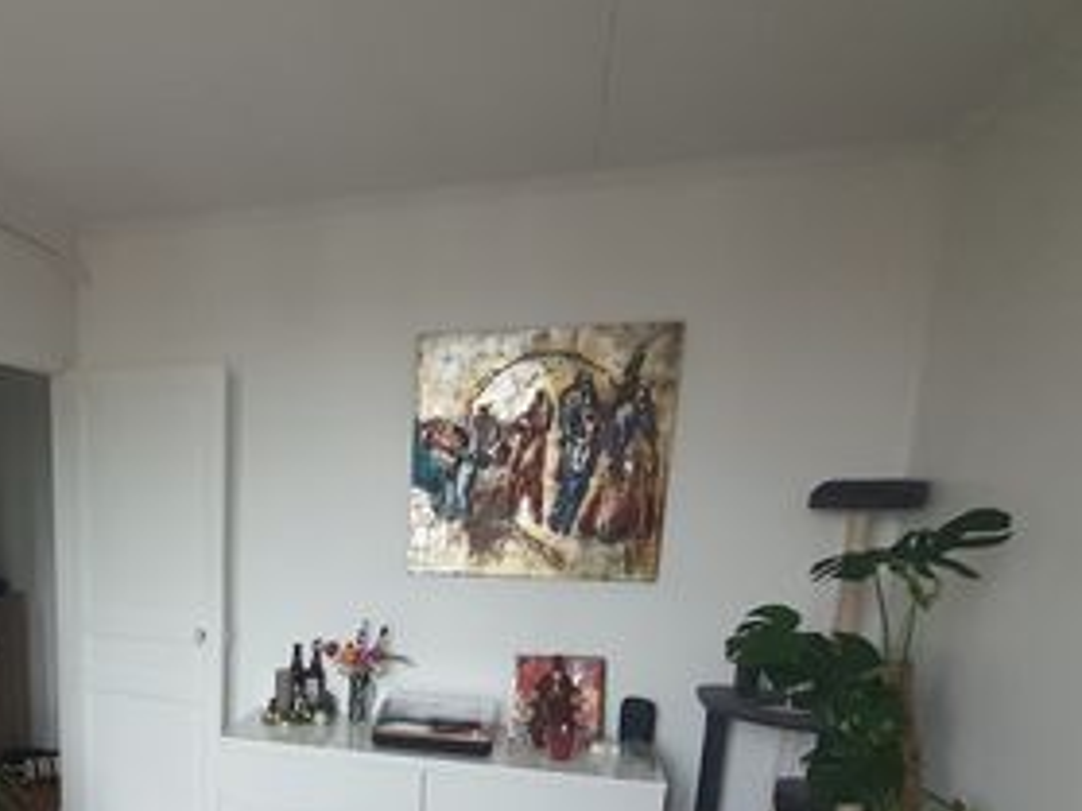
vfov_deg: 46.6
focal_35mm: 28
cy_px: 667
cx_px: 206
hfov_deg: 58.3
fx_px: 875
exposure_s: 1/33
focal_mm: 1.74
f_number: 2.2
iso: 500
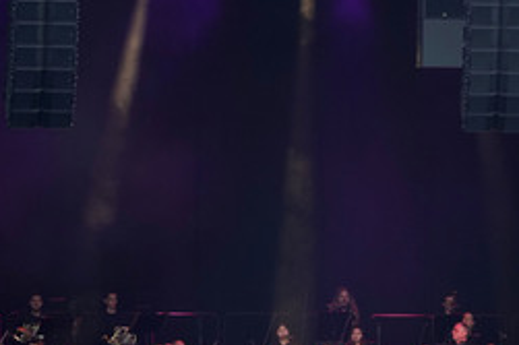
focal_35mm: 359
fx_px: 5172
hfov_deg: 5.7
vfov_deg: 3.8
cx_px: 344
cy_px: 256
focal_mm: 200
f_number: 5.6
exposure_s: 1/400
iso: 2500
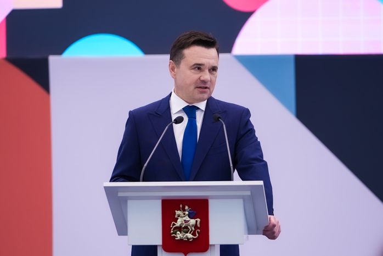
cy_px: 128
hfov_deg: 9.7
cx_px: 192
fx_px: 2267
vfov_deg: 6.5
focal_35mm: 213
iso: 250
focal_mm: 142
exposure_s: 1/60
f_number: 2.8
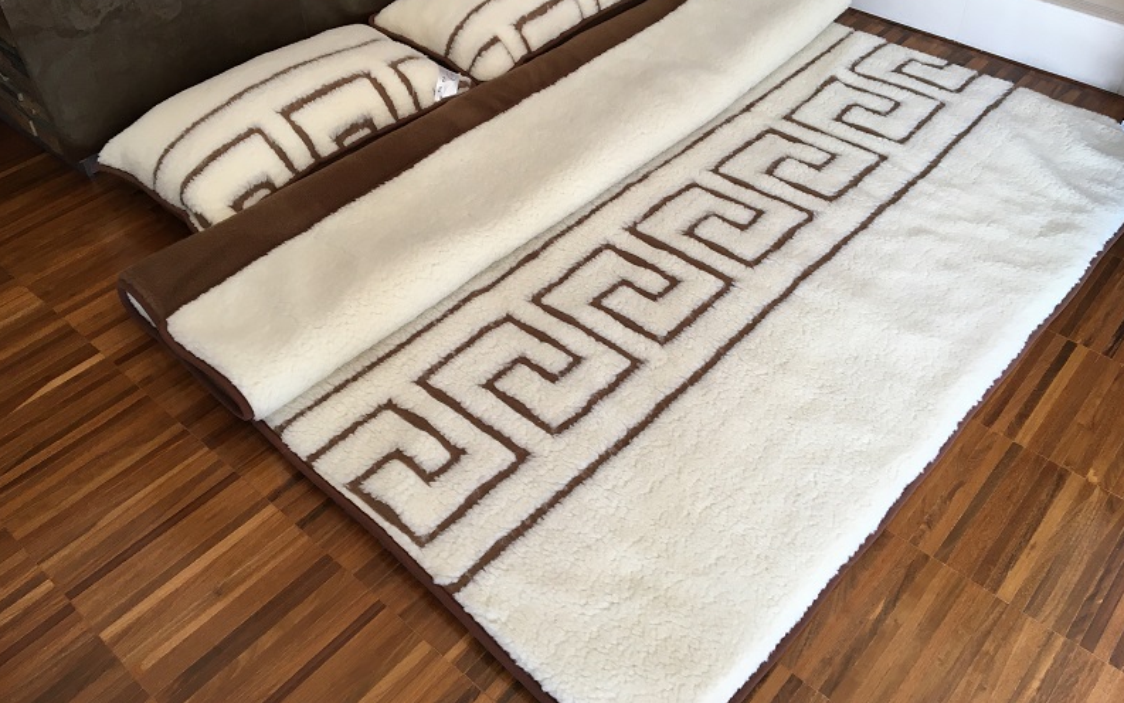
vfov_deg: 40.6
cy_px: 313
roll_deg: +2.5
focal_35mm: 31
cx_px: 563
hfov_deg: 61.2
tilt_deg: -43.5
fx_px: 950
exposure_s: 1/33
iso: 32
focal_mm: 4.15
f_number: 2.2
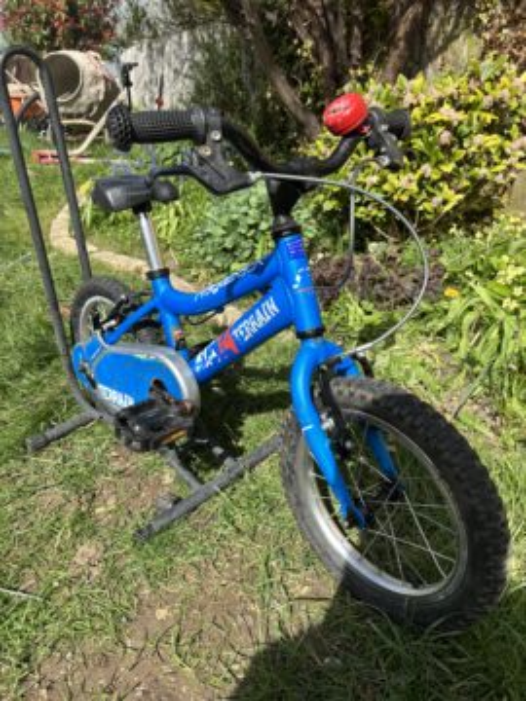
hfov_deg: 53.1
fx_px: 527
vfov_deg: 67.3
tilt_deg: -25.7
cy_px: 350
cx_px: 263
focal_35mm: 26
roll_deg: +0.5
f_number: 1.6
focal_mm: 5.96
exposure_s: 1/1695
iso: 50
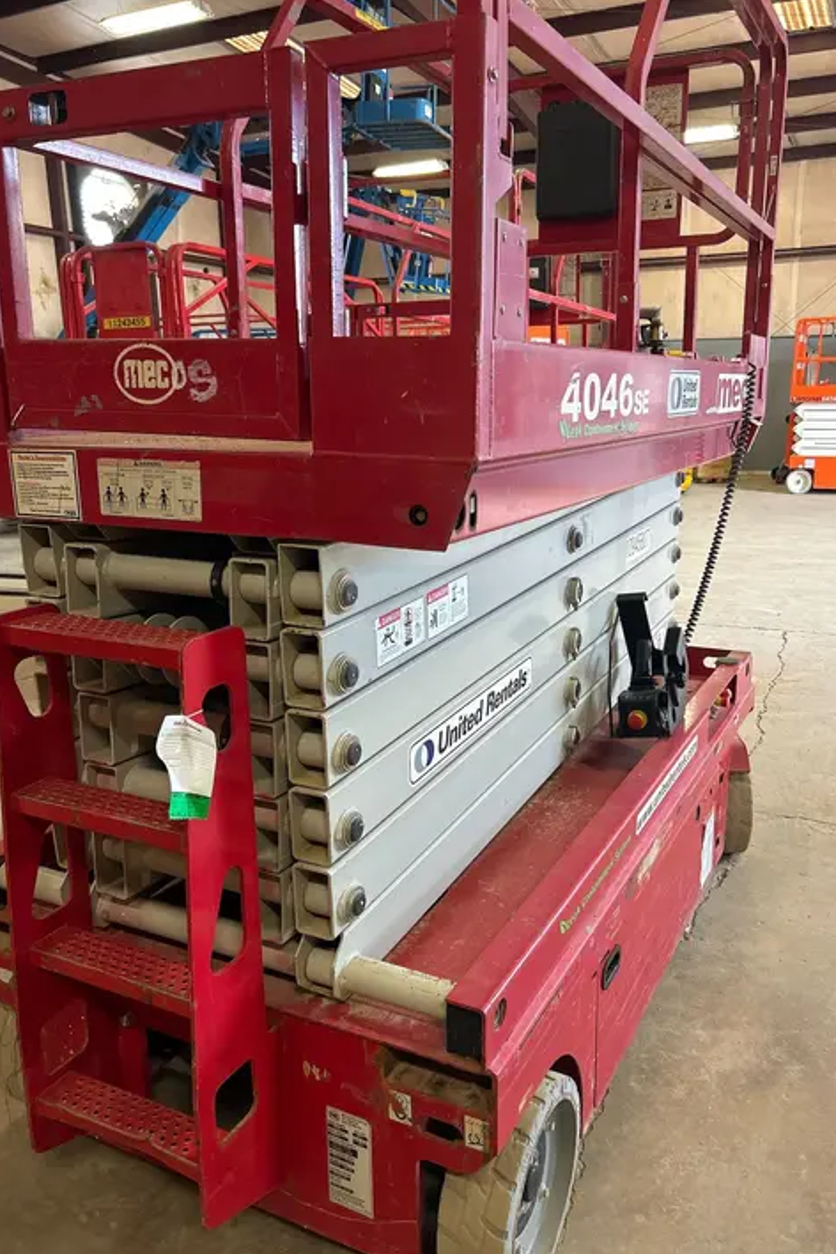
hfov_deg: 46.3
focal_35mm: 28
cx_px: 455
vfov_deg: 65.5
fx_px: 975
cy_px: 633
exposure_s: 1/60
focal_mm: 5.7
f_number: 1.5
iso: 100
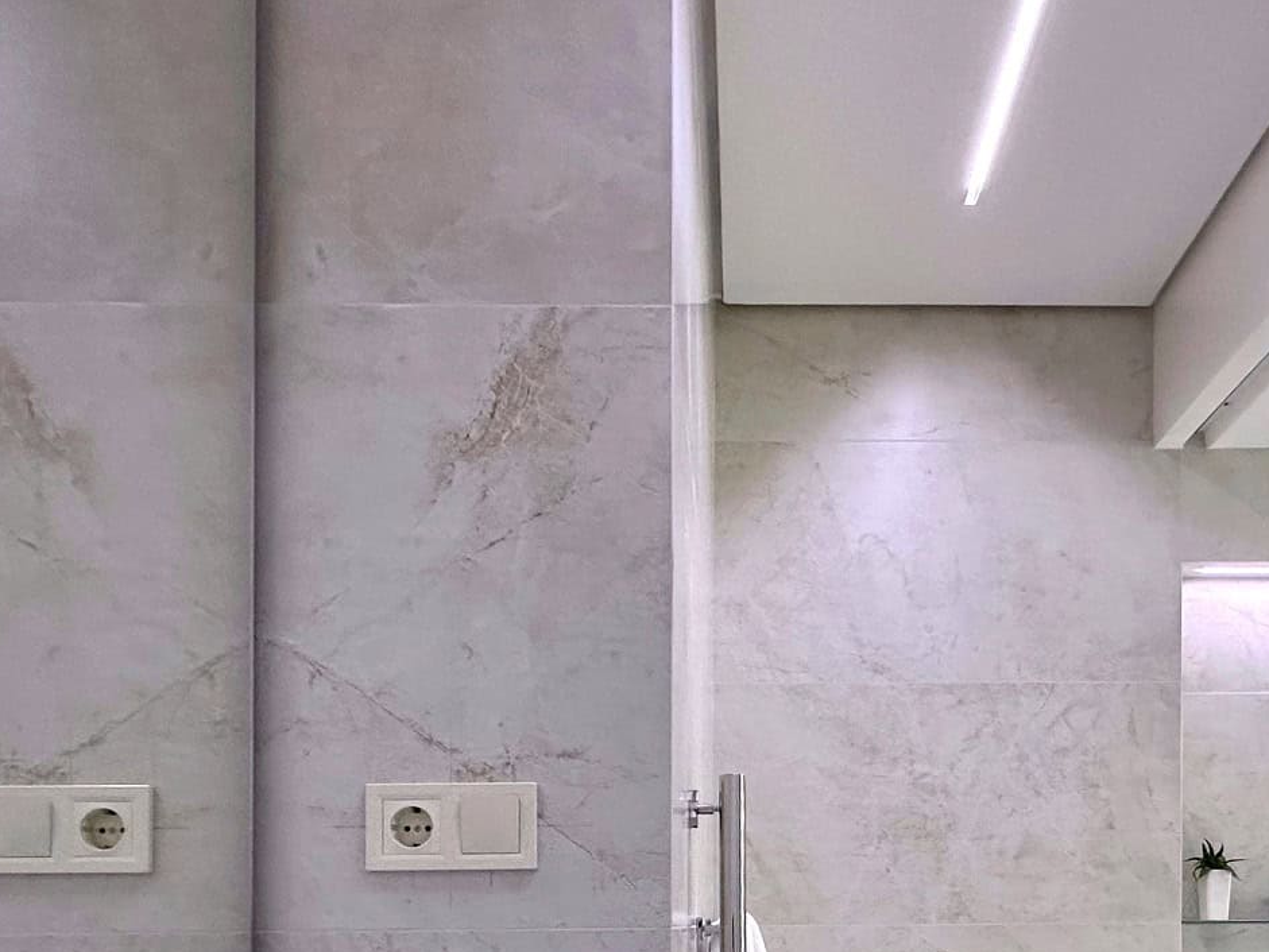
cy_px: 802
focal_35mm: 30
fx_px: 1100
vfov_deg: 43.9
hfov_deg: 57.9
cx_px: 376
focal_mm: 2.2
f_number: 2.2
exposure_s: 1/99
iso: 250
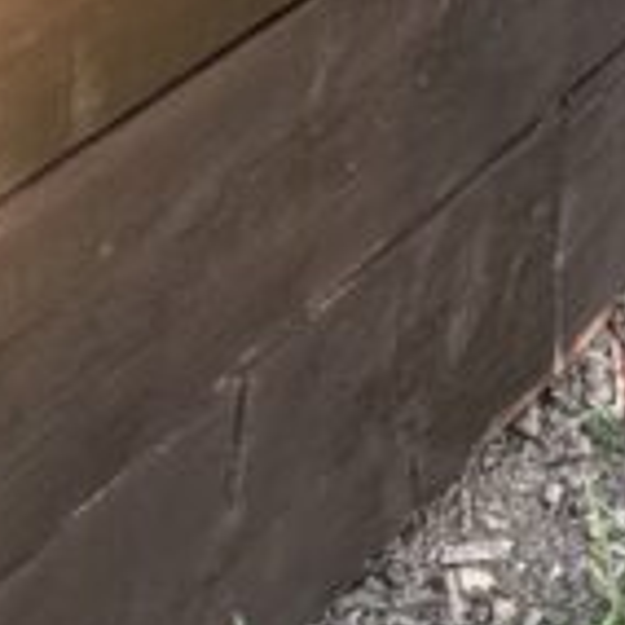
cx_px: 1488
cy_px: -1496
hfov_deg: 10.0
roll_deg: -0.1
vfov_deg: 8.6
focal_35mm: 153
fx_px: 3125
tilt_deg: +5.1
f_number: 1.78
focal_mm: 6.76
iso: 80
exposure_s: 1/276
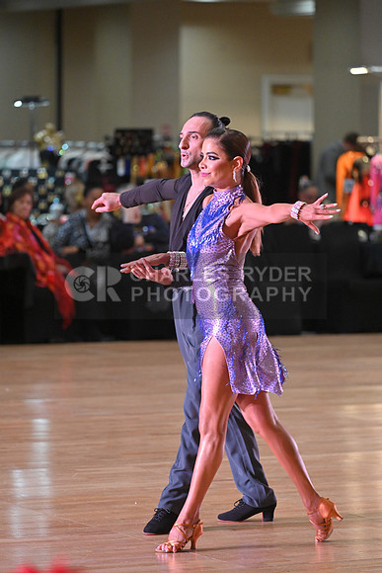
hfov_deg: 7.4
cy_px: 286
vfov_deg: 11.1
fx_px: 2943
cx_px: 191
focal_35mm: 185
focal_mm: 185
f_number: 5
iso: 3200
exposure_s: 1/400
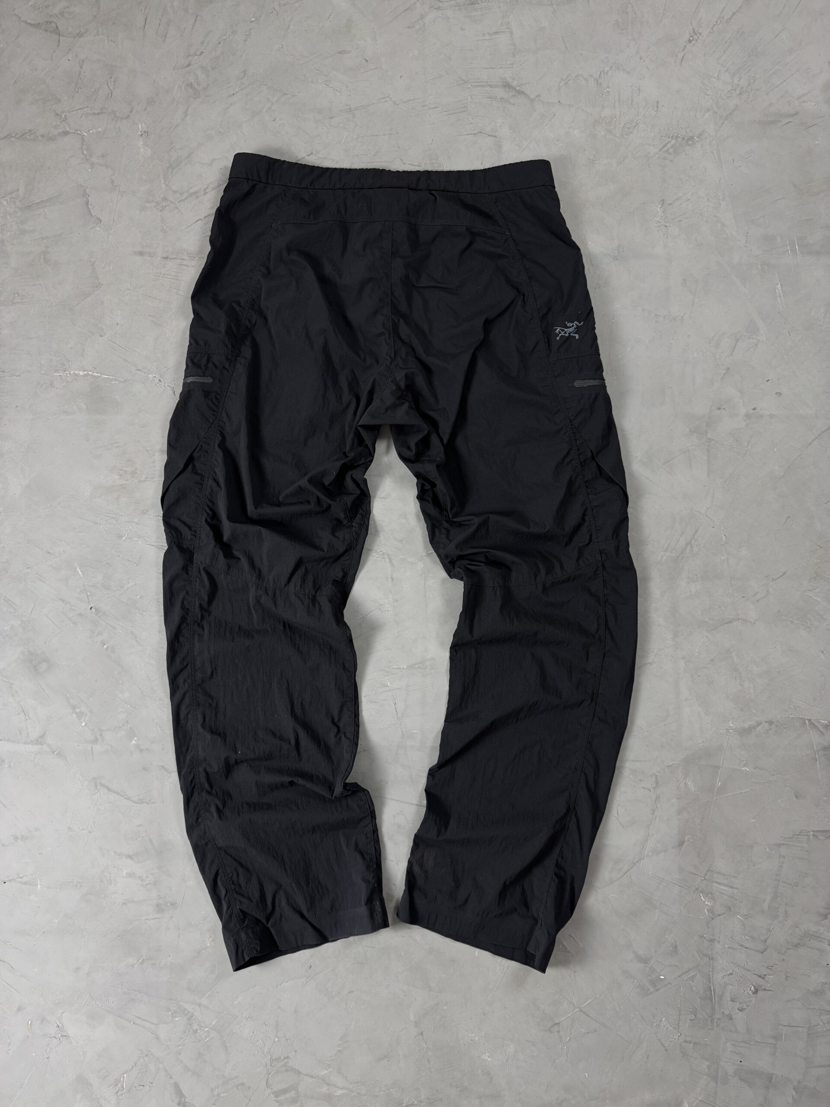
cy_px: 554
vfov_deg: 71.6
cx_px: 415
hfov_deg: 56.8
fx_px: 767
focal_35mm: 24
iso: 320
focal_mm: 6.76
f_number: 1.78
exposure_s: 1/60
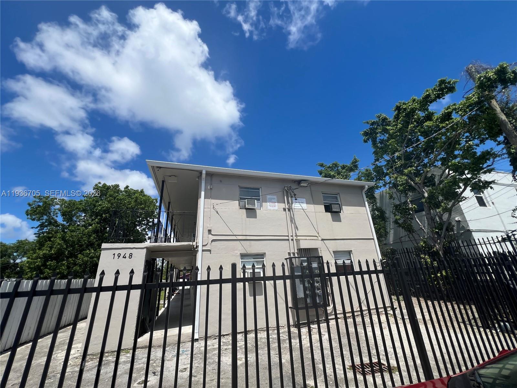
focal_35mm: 13
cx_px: 258
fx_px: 194
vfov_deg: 89.9
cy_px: 194
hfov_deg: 106.2
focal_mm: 1.57
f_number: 1.8
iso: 32
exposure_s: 1/2096
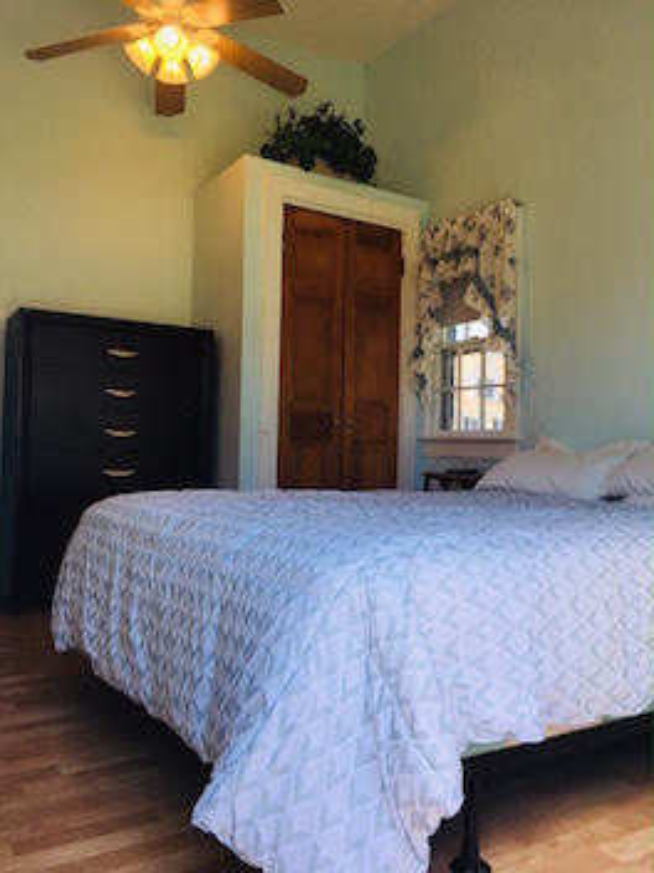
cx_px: 327
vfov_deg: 61.7
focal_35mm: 29
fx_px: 731
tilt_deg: +2.5
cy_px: 436
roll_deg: -2.1
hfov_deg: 48.2
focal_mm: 4.15
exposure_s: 1/270
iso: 25
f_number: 2.2
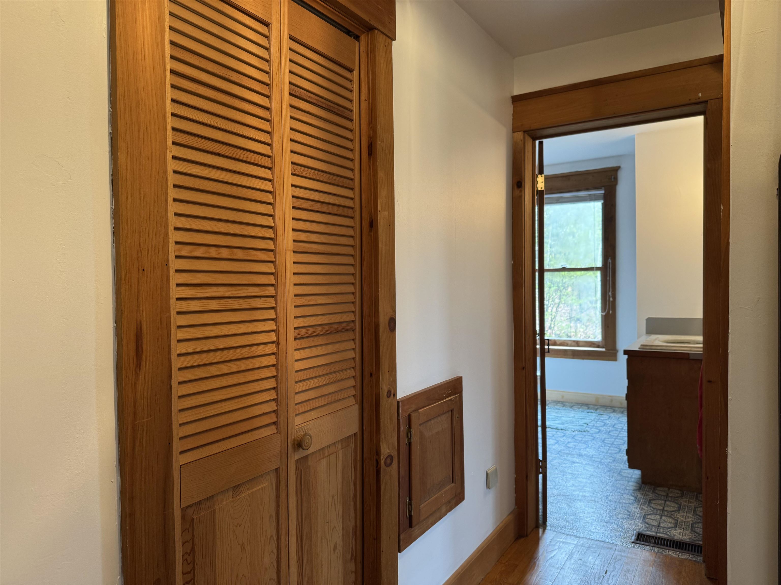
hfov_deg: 71.6
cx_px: 390
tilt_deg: -1.9
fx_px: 541
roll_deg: +0.8
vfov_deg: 56.8
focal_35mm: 24
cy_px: 292
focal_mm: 6.76
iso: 125
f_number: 1.78
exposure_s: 1/60
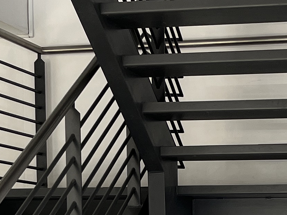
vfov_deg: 11.2
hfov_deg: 15.4
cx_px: 282
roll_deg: -0.6
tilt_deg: -4.4
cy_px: 332
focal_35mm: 126
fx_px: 1045
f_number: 1.6
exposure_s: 1/205
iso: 40
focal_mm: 5.1
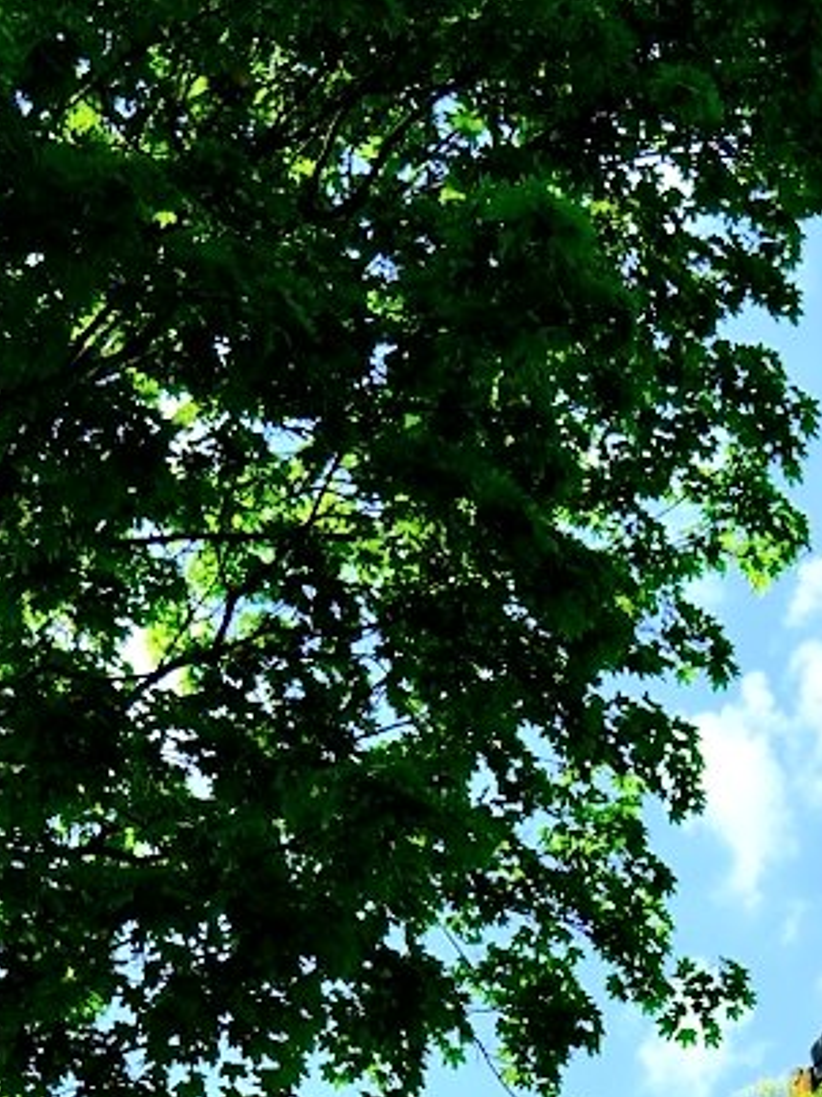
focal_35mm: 139
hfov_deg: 10.6
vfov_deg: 13.8
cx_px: 738
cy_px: 1260
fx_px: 4403
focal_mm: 35
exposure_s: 1/500
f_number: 4.5
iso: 125
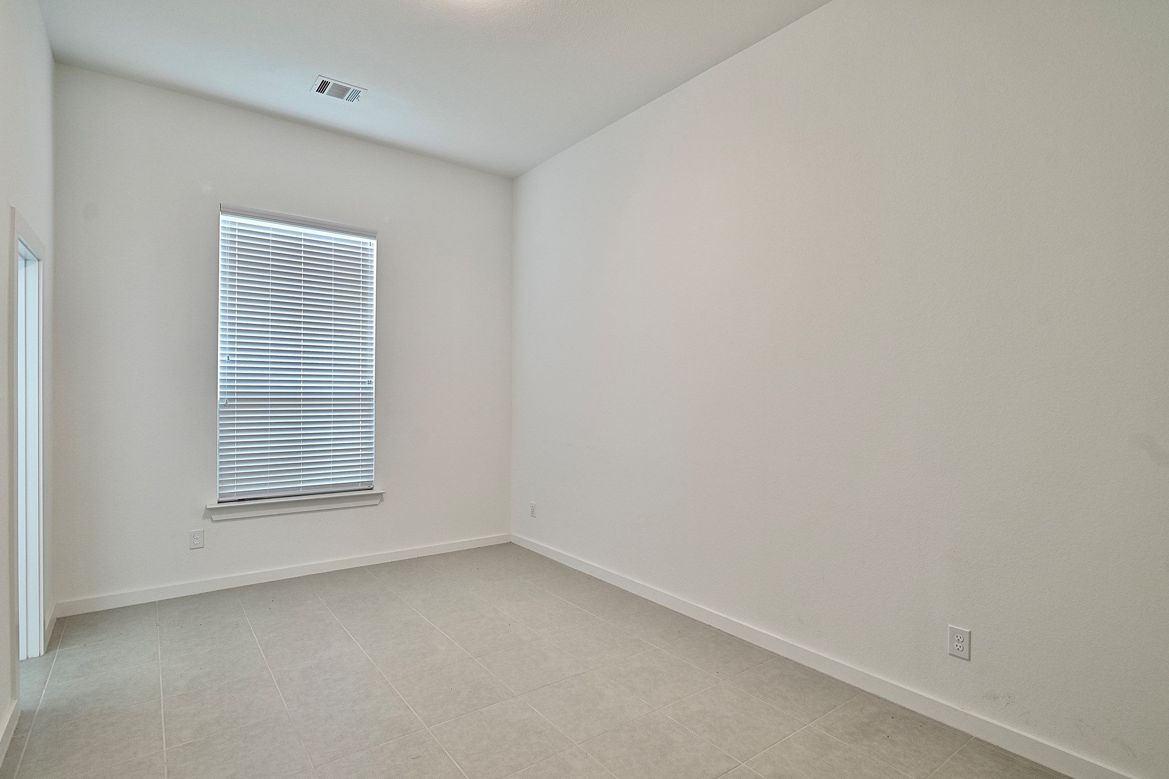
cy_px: 394
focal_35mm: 17
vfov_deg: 70.4
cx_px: 562
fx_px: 552
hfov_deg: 93.2
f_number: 4.5
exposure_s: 1/25
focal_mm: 16
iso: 400
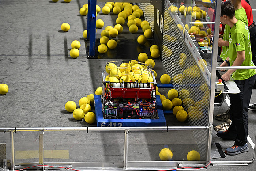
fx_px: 853
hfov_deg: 17.1
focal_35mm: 120
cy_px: 86
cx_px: 128
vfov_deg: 11.4
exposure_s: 1/125
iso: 1250
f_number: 4
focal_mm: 120
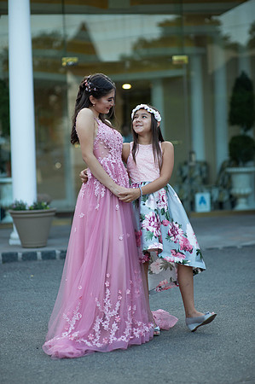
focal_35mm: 85
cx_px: 128
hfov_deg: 16.0
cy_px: 192
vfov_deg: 23.9
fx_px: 905
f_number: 2
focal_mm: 85
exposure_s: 1/800
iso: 250
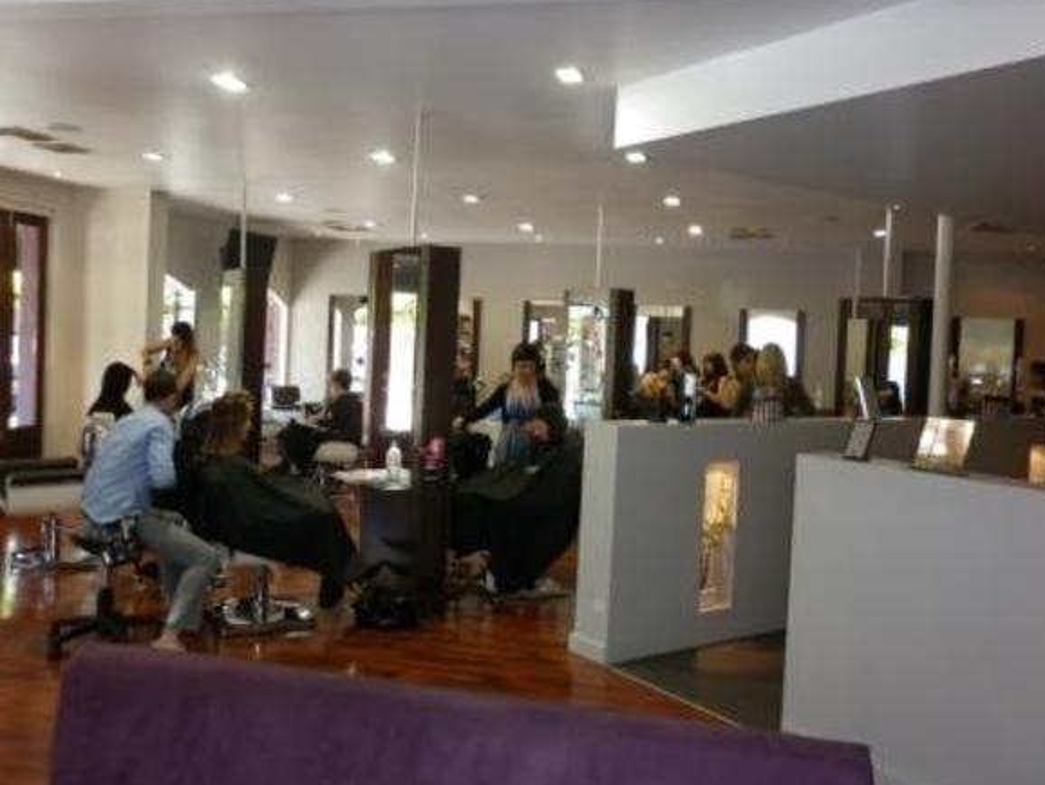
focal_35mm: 31
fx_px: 936
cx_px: 535
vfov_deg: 45.5
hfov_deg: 58.3
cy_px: 371
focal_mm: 5
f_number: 2.8
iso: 125
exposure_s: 1/30
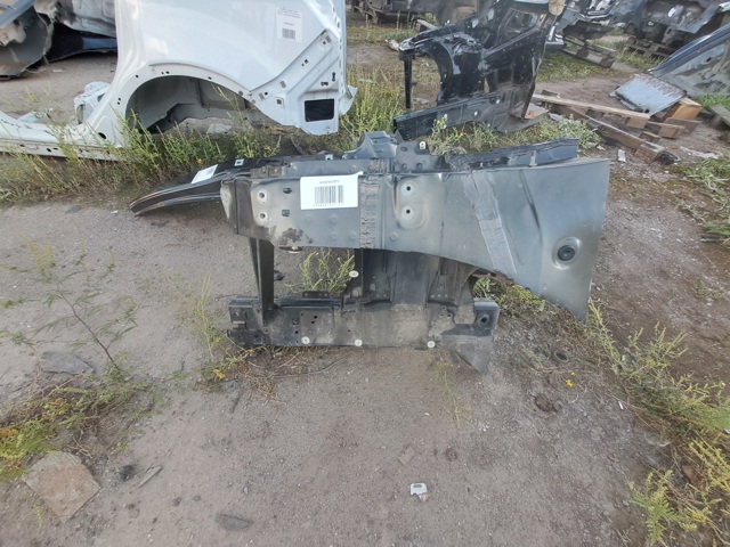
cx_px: 365
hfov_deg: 106.2
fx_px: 274
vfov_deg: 89.9
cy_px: 274
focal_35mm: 13
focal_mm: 1.13
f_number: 2.2
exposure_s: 1/100
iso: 64
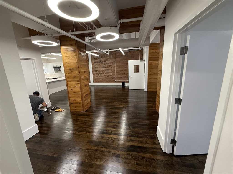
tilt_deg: -11.4
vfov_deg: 85.7
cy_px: 87
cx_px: 116
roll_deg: +2.5
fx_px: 94
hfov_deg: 102.1
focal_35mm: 14
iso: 320
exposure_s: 1/120
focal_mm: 2.22
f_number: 2.2
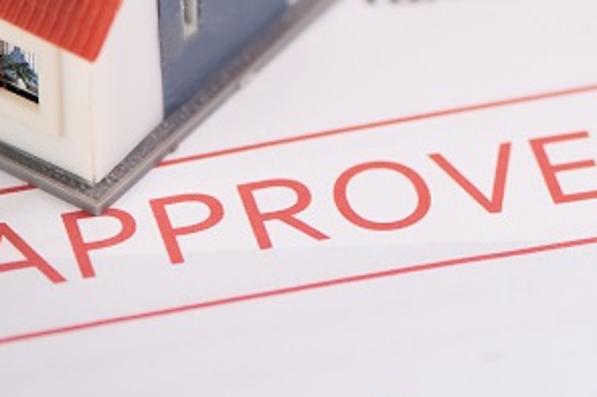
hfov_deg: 5.6
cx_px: 484
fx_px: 6046
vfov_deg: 3.8
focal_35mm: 365
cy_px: -37
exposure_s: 1/320
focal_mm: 105
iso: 64
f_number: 4.5
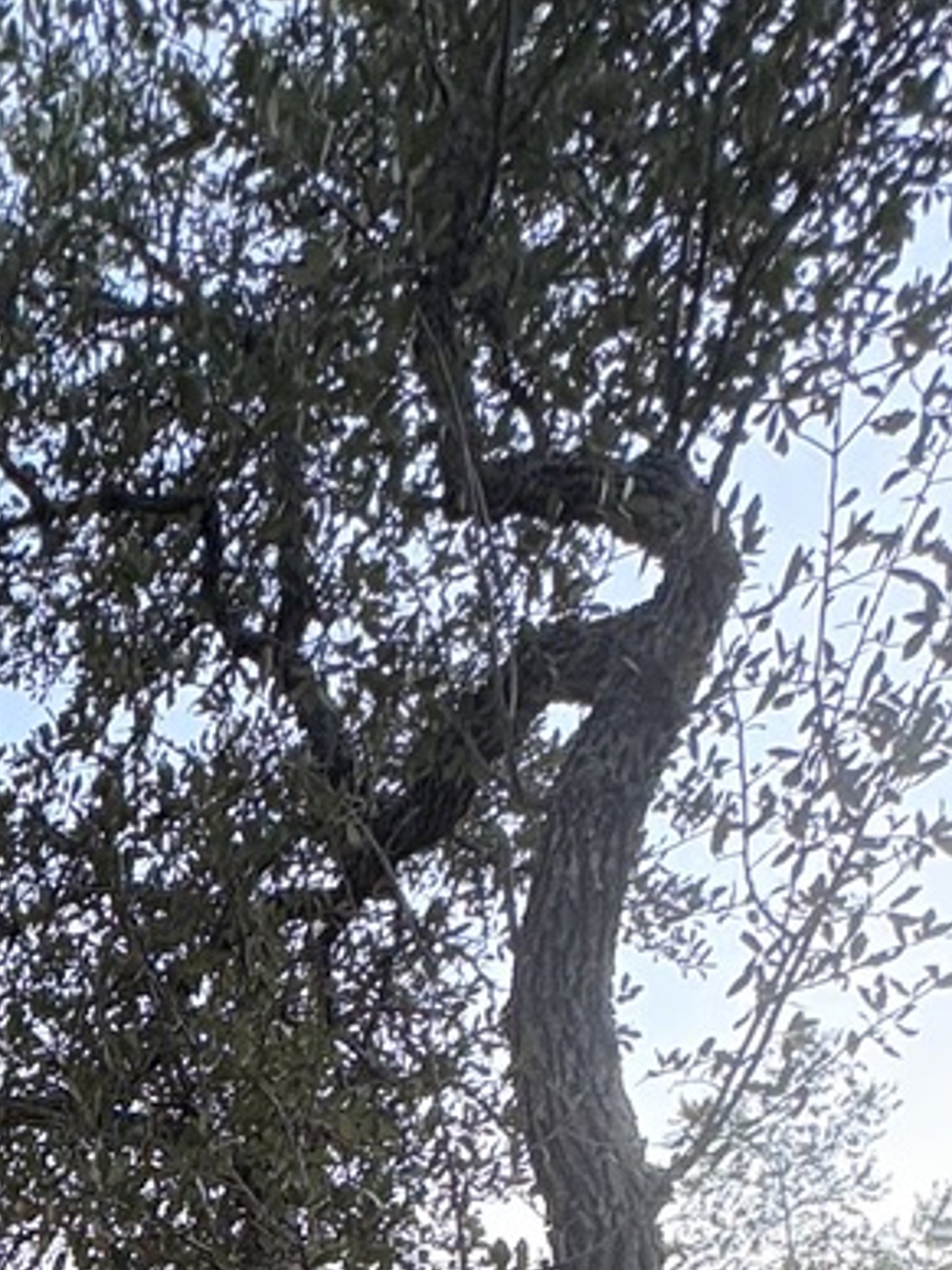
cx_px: -386
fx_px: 1907
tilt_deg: -8.9
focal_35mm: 52
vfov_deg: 25.3
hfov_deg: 23.6
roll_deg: +1.2
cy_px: 2013
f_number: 2.2
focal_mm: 2.22
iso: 100
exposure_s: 1/141
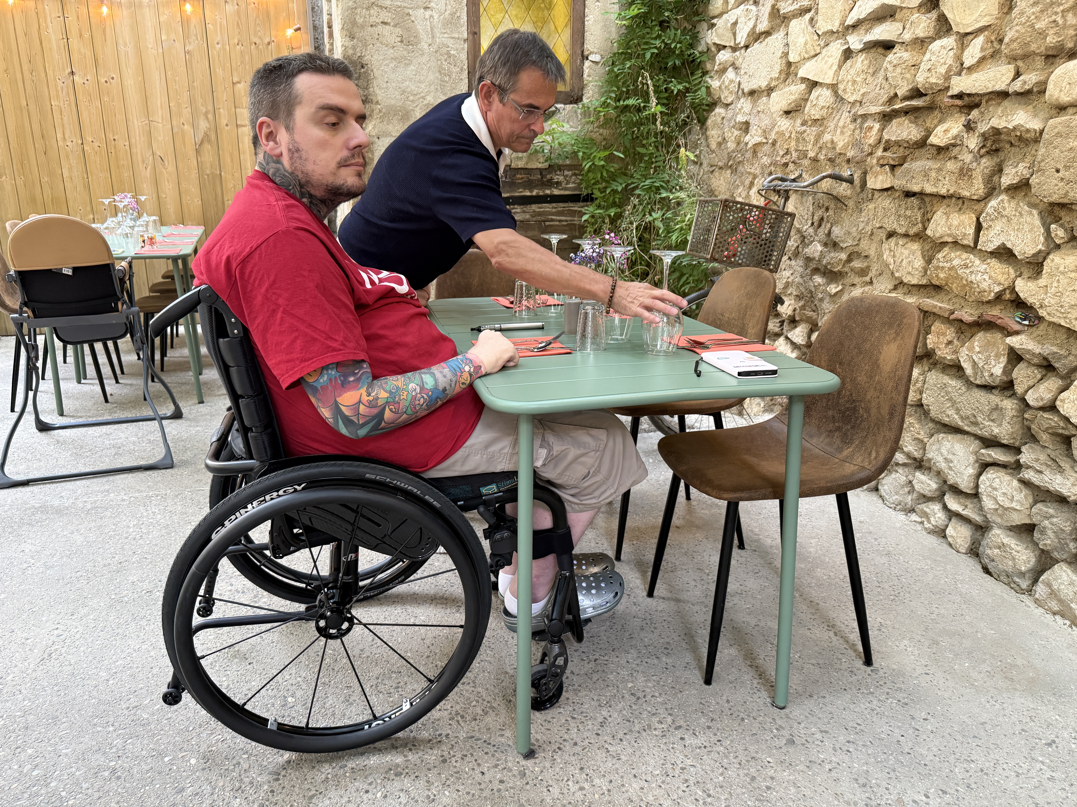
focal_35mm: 24
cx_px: 538
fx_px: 747
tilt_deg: -15.6
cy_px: 404
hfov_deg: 71.6
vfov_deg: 56.8
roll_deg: -0.7
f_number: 1.78
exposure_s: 1/60
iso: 320
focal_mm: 6.76
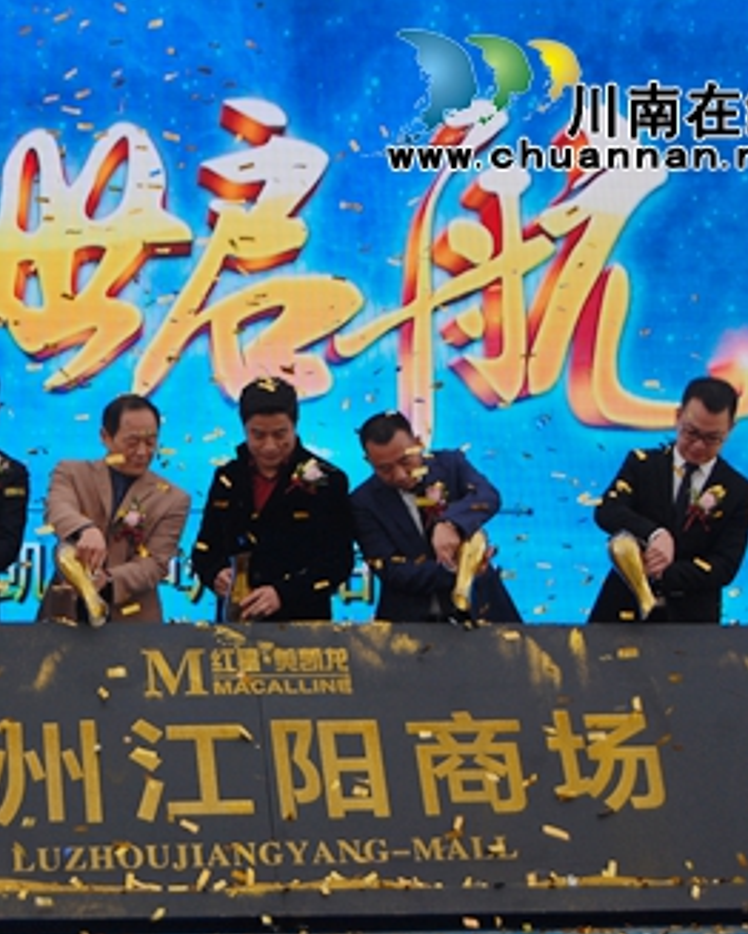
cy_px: 471
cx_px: 168
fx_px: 2674
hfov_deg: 15.8
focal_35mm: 97
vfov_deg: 19.8
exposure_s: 1/100
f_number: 5.3
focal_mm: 45
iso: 400
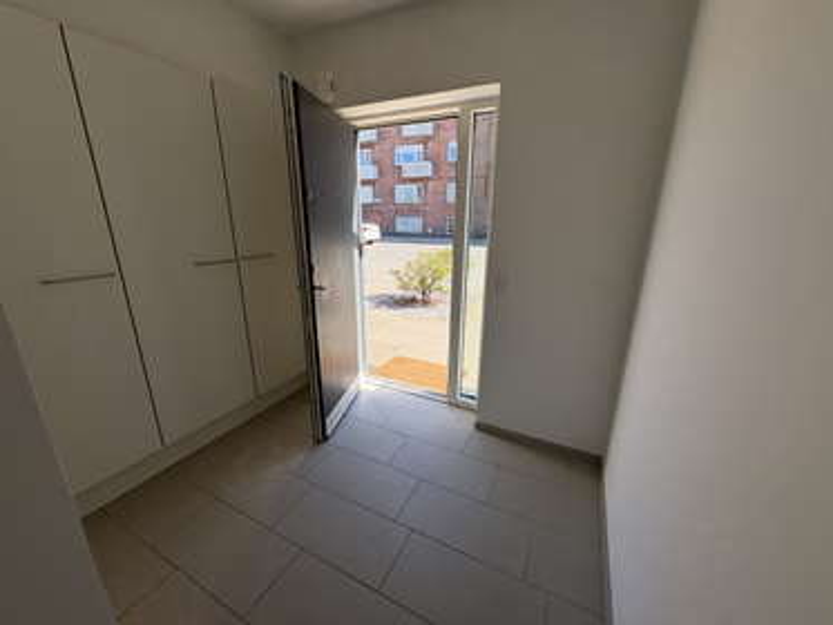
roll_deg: +0.0
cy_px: 312
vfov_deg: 85.7
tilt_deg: -14.9
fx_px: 337
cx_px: 416
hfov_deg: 102.0
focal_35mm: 14
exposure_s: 1/600
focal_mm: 2.22
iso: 40
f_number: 2.2
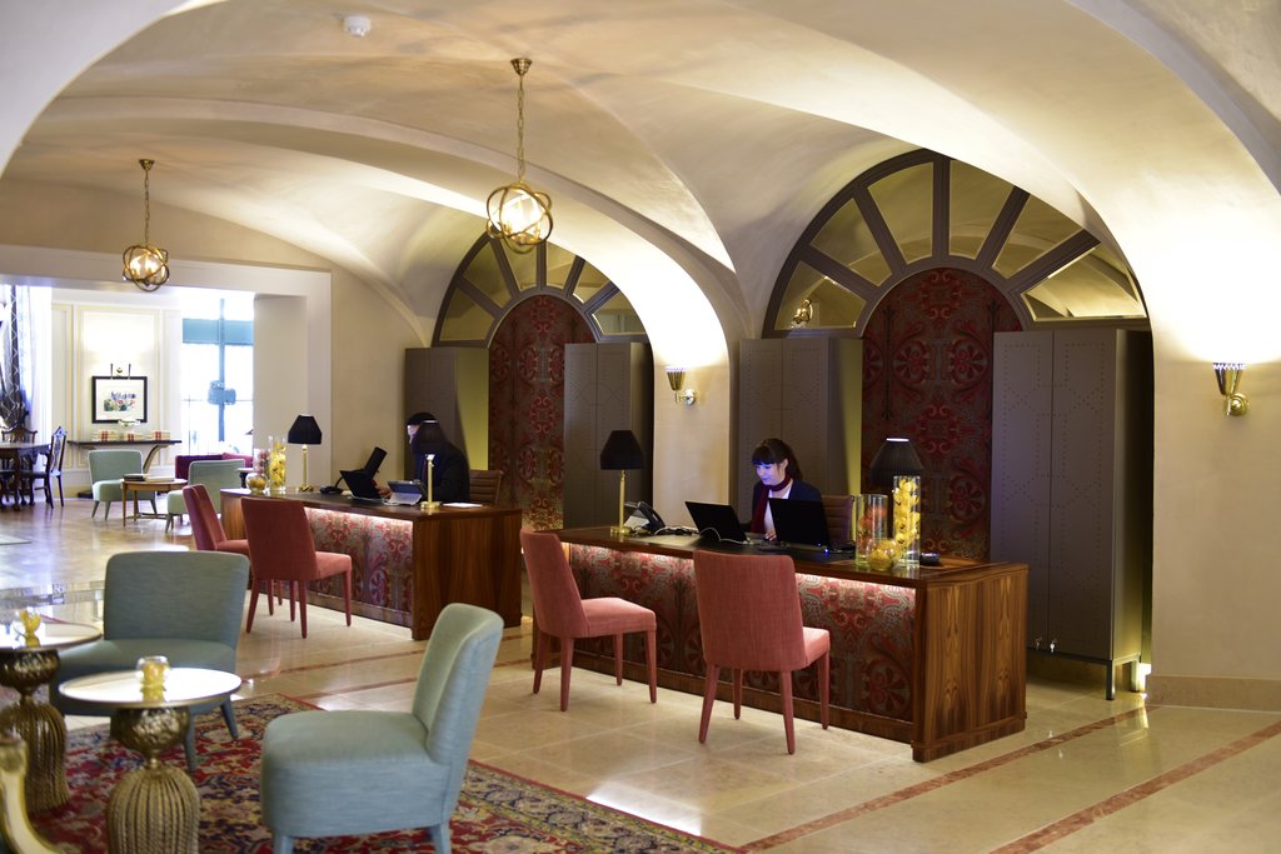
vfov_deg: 35.1
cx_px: 640
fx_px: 1352
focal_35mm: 38
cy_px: 427
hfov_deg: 50.7
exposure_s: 1/8
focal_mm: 38
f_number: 2.8
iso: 640
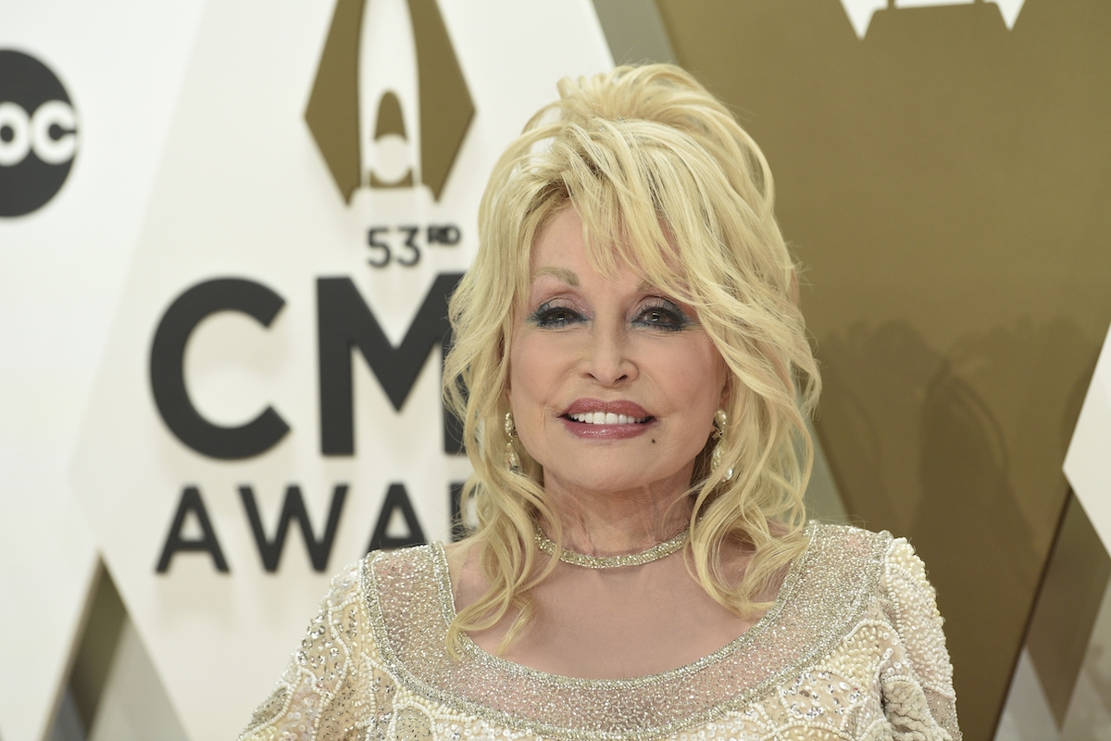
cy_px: 370
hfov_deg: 12.1
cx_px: 556
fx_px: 5246
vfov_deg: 8.1
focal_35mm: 170
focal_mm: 170
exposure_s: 1/400
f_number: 4
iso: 1600
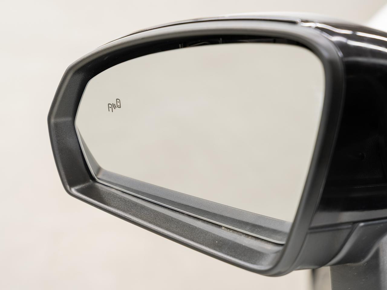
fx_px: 846
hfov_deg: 25.8
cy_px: 145
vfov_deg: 19.5
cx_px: 194
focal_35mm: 76
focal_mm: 70
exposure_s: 1/2.5
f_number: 5.6
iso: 100
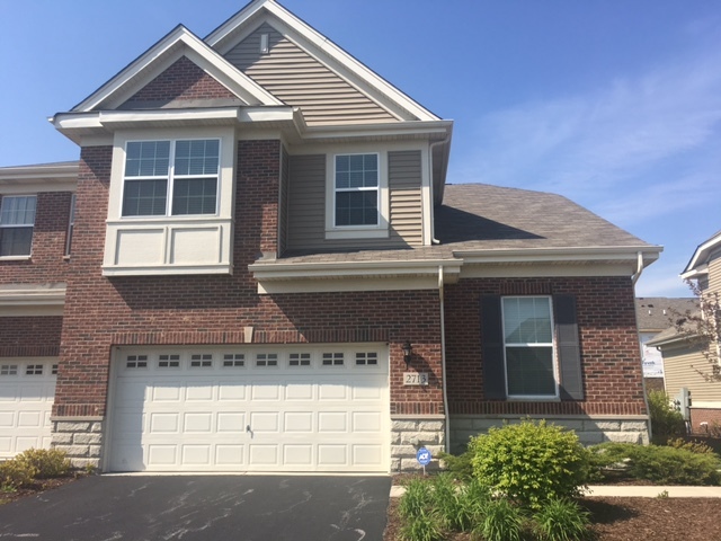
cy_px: 270
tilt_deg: +11.8
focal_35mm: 29
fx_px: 604
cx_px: 360
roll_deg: -0.6
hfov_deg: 61.7
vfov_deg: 48.2
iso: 25
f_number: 2.2
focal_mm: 4.15
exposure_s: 1/1538
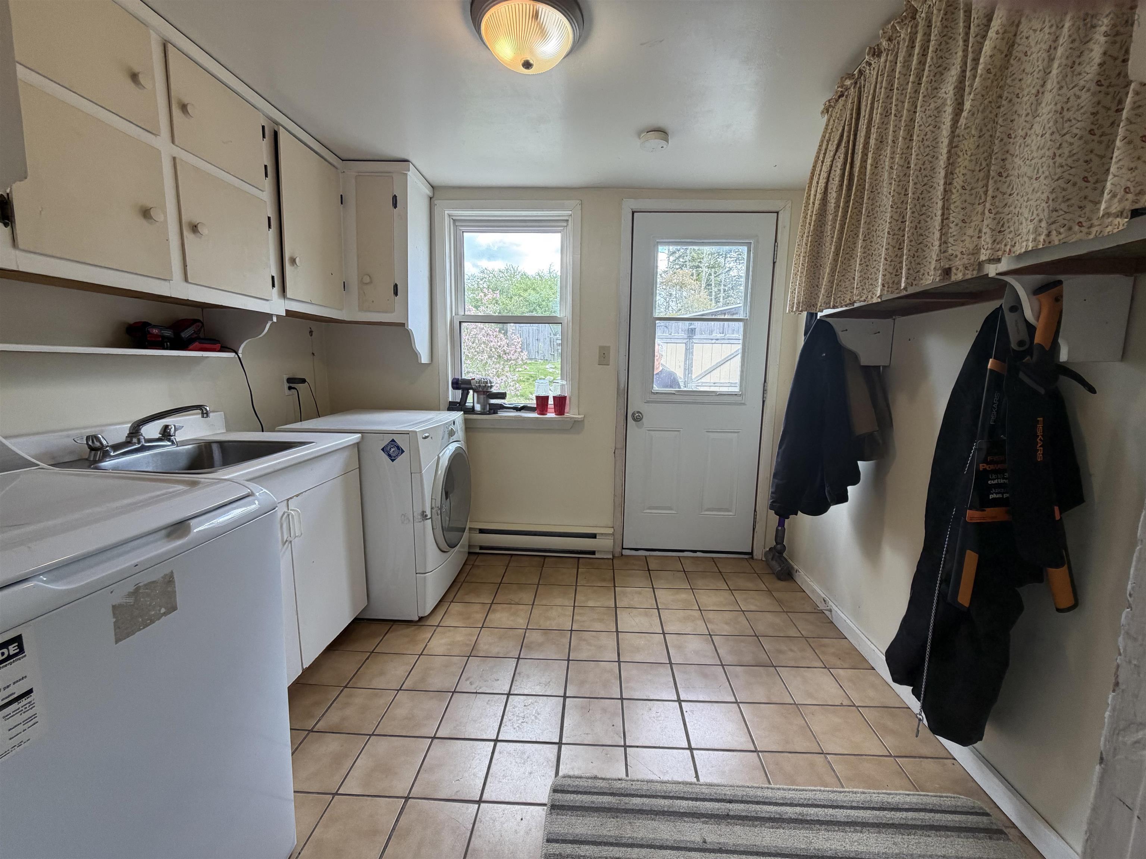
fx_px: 463
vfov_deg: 85.7
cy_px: 430
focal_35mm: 14
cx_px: 573
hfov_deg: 102.1
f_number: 2.2
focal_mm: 2.22
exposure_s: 1/120
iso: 160
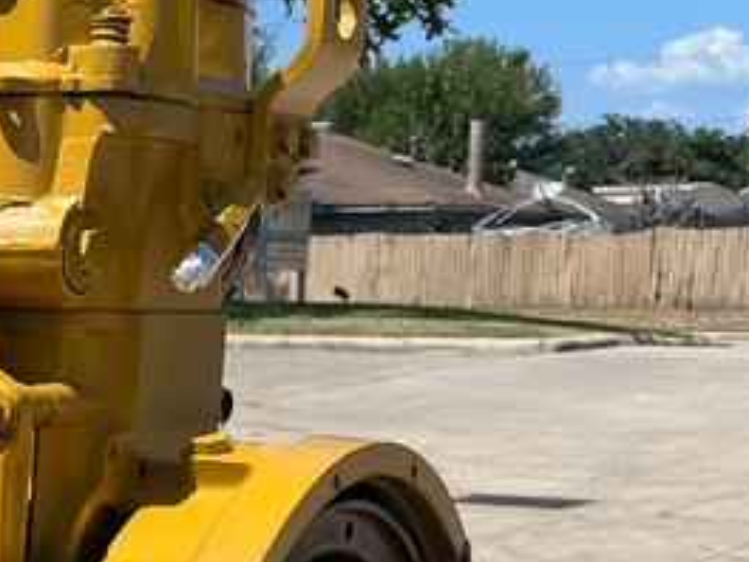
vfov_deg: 14.2
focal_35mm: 101
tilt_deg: -9.7
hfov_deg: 17.2
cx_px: -437
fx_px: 2185
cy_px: 659
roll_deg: +1.1
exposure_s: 1/3049
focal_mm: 5.1
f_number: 1.6
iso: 50
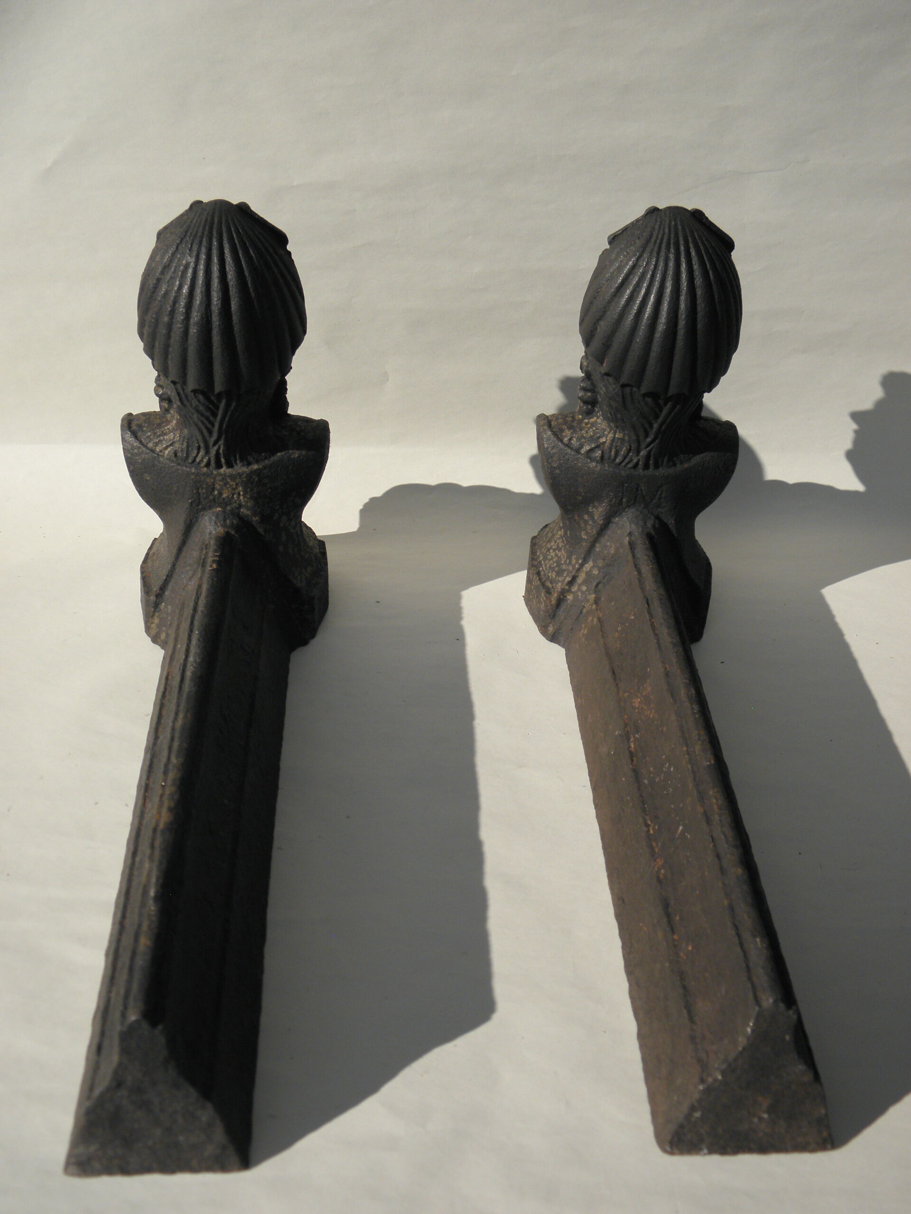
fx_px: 1263
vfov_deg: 51.4
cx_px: 456
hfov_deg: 39.7
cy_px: 607
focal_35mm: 36
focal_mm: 6.4
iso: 100
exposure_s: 1/400
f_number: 7.4
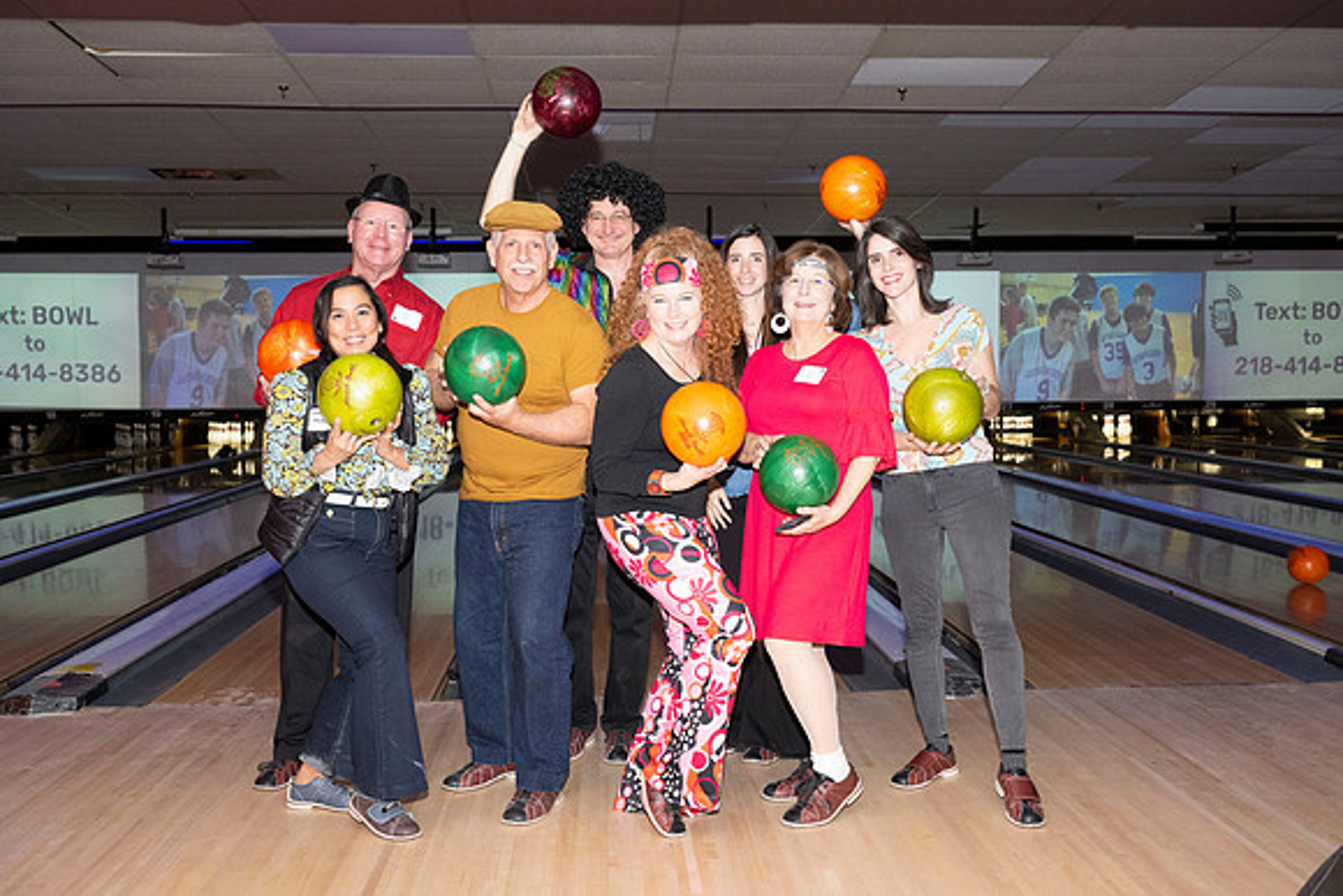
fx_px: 1343
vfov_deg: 36.9
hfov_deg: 53.1
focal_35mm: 36
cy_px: 448
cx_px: 672
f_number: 5.6
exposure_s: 1/100
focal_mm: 36
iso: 1600
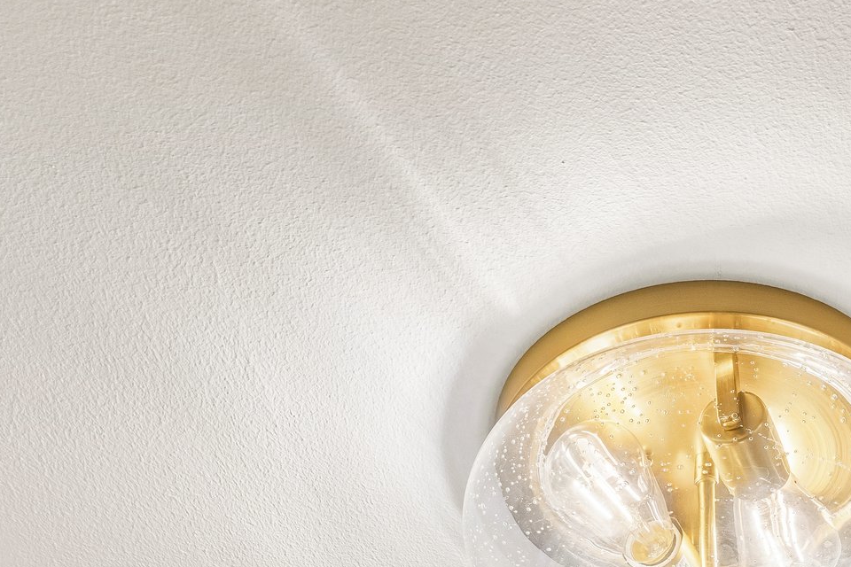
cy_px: 468
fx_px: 1513
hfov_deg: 30.4
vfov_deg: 20.9
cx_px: 714
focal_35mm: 64
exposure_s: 1/400
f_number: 8
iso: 640
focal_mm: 20
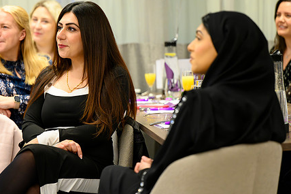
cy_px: 78
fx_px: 1260
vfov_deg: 8.8
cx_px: 113
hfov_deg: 13.2
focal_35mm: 156
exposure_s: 1/200
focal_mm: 115
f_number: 2.8
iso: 3200
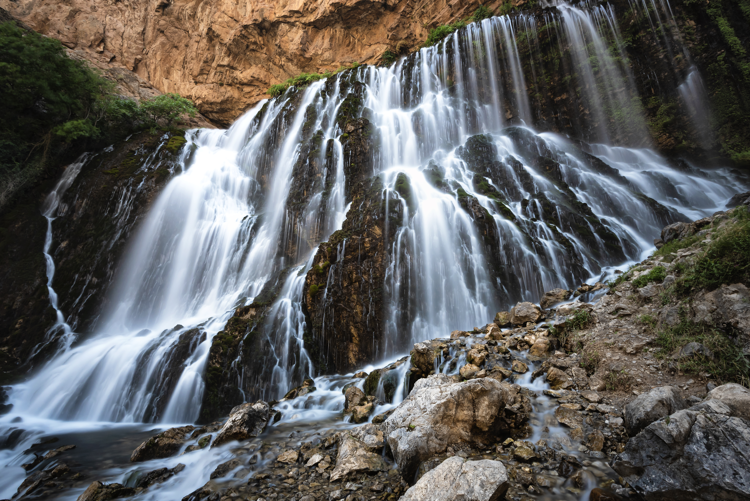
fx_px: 333
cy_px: 250
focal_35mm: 16
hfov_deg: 96.7
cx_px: 375
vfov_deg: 73.8
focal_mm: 16
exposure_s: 25
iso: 400
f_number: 13
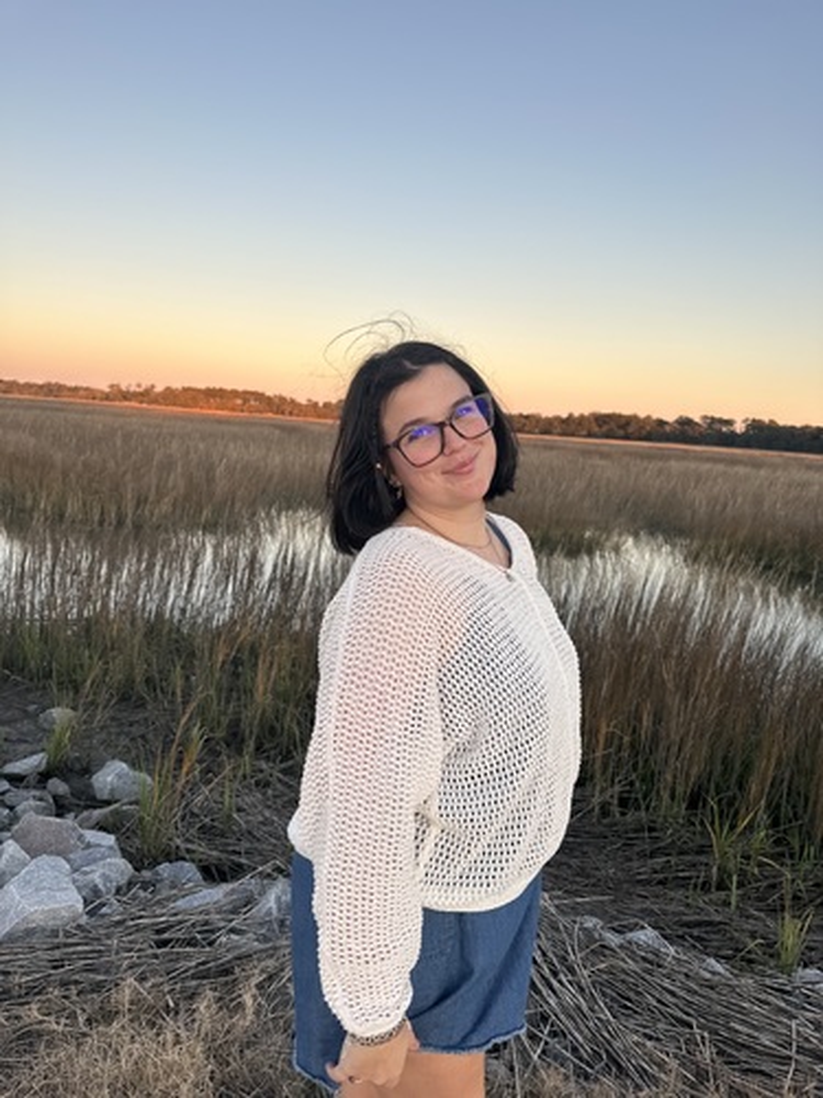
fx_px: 761
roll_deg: -2.0
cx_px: 412
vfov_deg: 71.6
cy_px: 549
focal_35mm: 24
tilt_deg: -10.1
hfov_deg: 56.8
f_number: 1.78
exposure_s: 1/450
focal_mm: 6.86
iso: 80
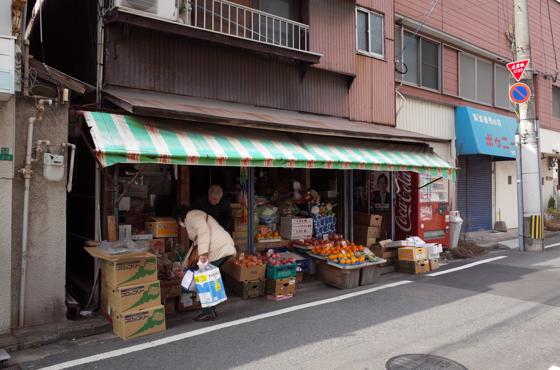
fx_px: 435
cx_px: 280
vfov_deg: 46.2
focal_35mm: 28
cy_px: 185
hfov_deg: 65.6
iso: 200
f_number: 5.6
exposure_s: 1/250
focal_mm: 18.3
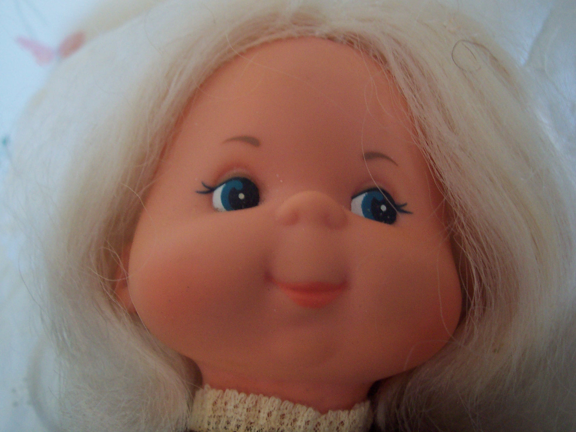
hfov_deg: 50.1
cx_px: 288
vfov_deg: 38.7
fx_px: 616
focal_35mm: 37
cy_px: 216
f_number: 2.8
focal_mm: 5.6
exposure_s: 1/30
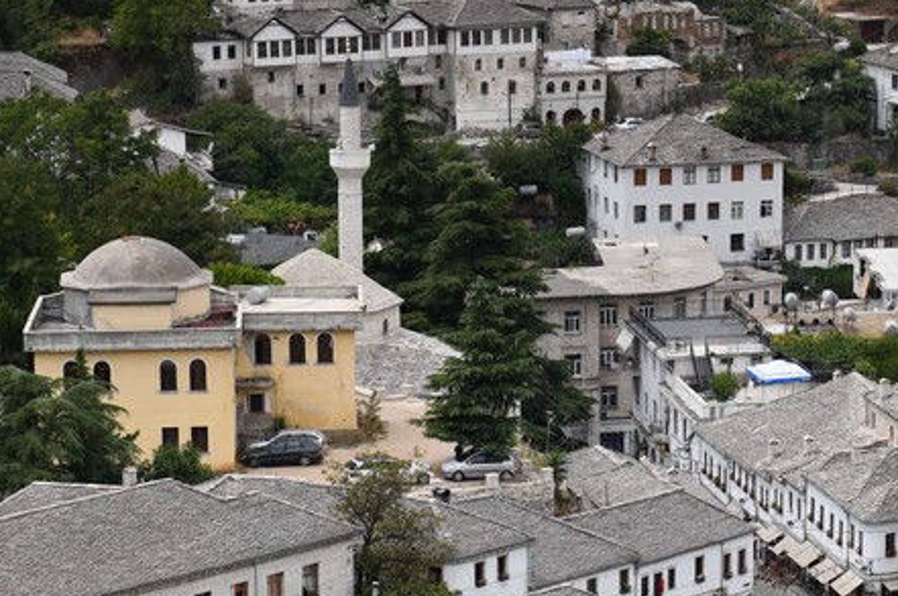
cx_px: 674
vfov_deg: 8.6
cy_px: 497
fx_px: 3937
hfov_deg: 13.0
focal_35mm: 158
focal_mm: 58
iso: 200
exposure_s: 1/2000
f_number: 3.5
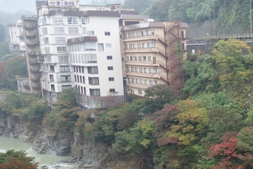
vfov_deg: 19.5
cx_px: 277
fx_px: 478
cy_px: 164
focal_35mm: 68
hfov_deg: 27.2
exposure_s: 1/100
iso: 125
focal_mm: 10.4
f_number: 3.5
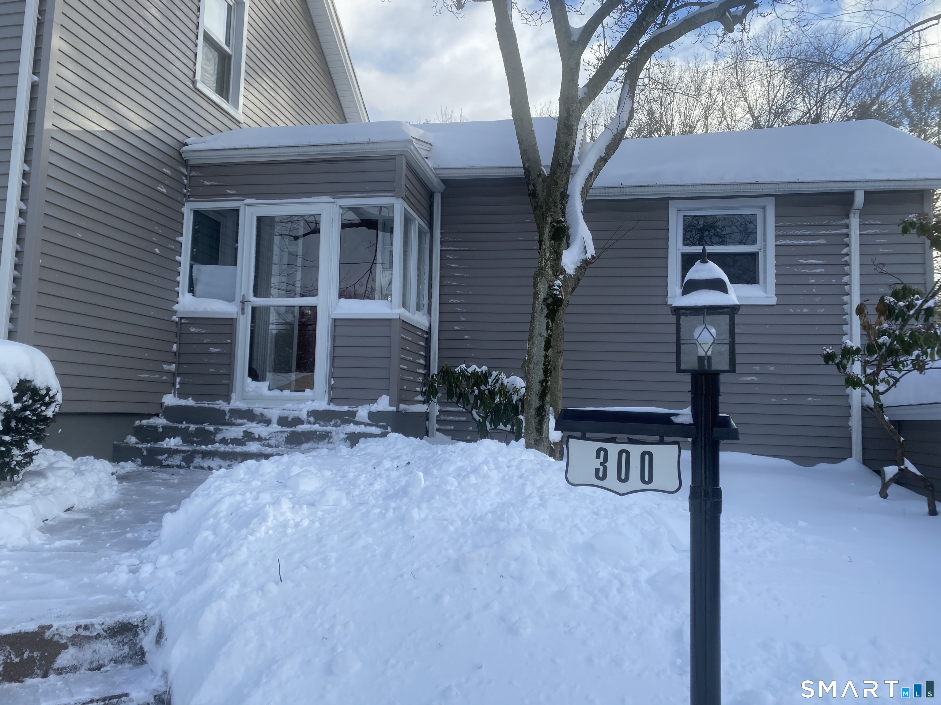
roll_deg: -1.3
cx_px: 470
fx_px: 707
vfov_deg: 53.1
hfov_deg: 67.3
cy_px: 352
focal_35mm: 26
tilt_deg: +4.2
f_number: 1.8
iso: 32
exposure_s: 1/1072
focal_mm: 4.25
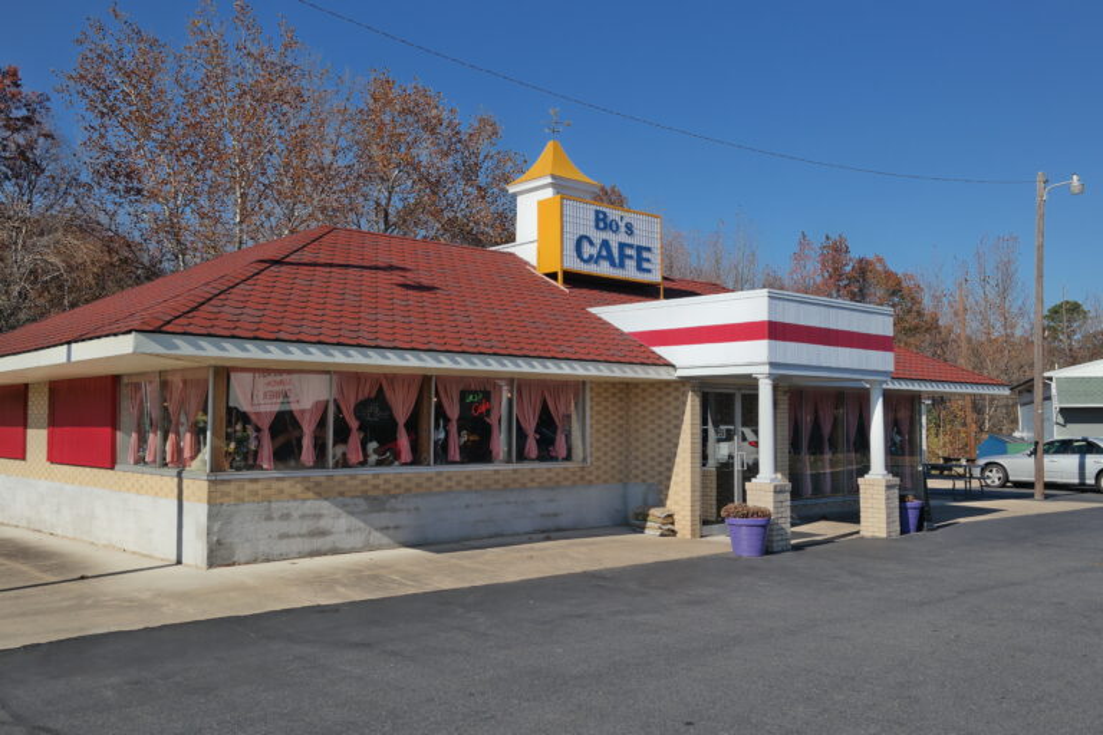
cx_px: 552
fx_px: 919
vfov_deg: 43.6
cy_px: 368
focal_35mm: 30
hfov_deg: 61.9
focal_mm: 20
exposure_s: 1/320
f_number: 7.1
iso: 100
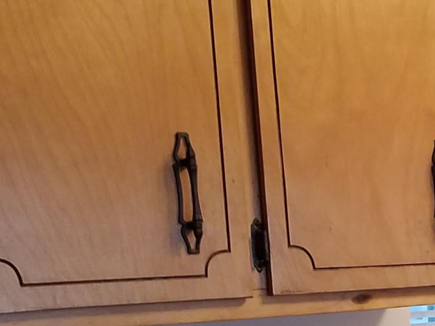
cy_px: 386
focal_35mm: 111
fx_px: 1395
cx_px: 649
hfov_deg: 16.2
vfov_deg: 13.0
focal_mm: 4.2
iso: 160
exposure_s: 1/24
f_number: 1.7
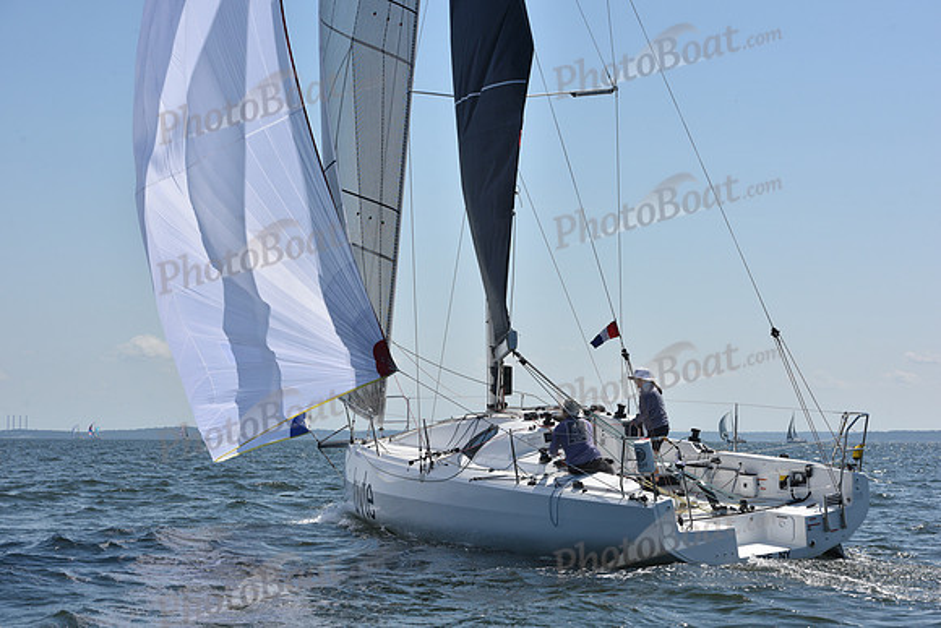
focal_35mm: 70
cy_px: 314
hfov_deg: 28.8
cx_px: 470
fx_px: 1830
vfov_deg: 19.5
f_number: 10
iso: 320
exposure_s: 1/1250
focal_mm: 70
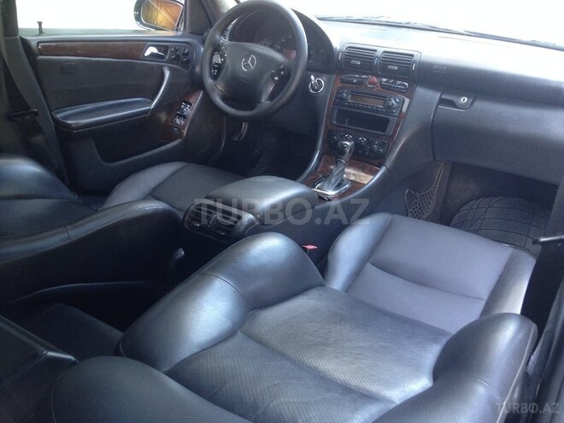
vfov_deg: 40.7
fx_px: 570
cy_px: 212
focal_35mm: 35
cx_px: 282
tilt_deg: -28.2
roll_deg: -1.9
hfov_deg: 52.6
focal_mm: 4.28
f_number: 2.4
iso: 100
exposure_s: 1/20
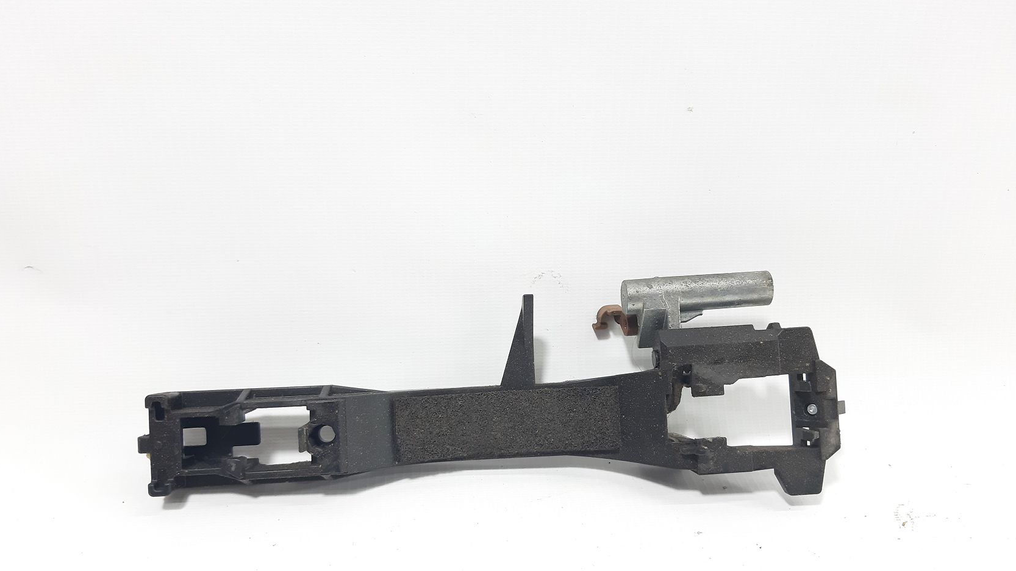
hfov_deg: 64.3
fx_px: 808
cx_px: 504
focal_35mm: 30
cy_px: 335
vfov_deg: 38.8
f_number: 1.7
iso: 80
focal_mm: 3.93
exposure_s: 1/50
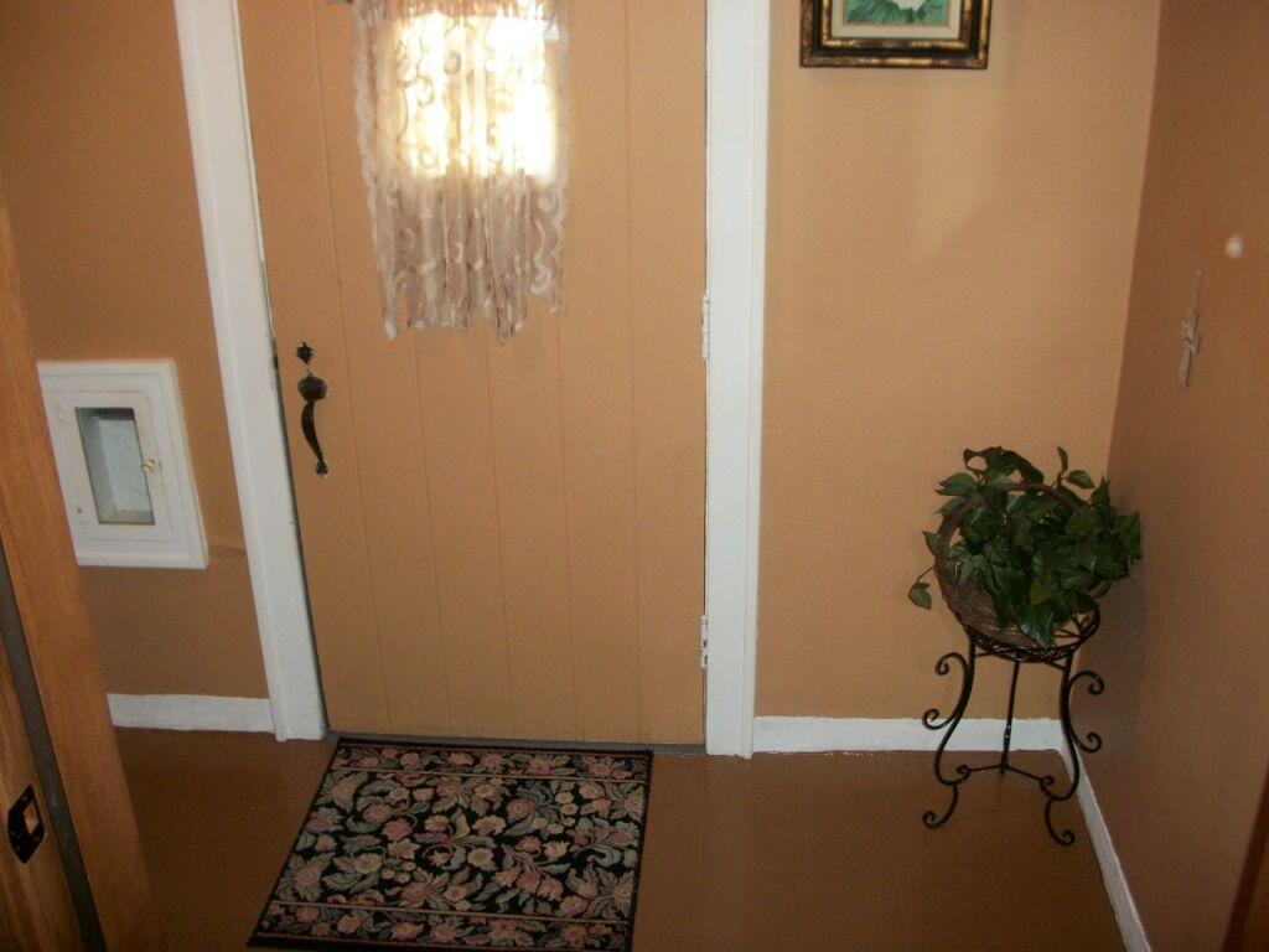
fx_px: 1283
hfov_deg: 52.6
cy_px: 476
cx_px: 634
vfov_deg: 40.7
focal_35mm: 35
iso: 160
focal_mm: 6.3
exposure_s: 1/30
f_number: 3.1
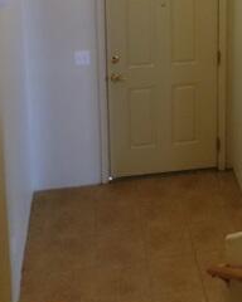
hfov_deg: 20.6
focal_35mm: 73
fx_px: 654
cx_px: 212
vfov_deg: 24.1
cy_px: -42
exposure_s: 1/40
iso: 320
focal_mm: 5.9
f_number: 2
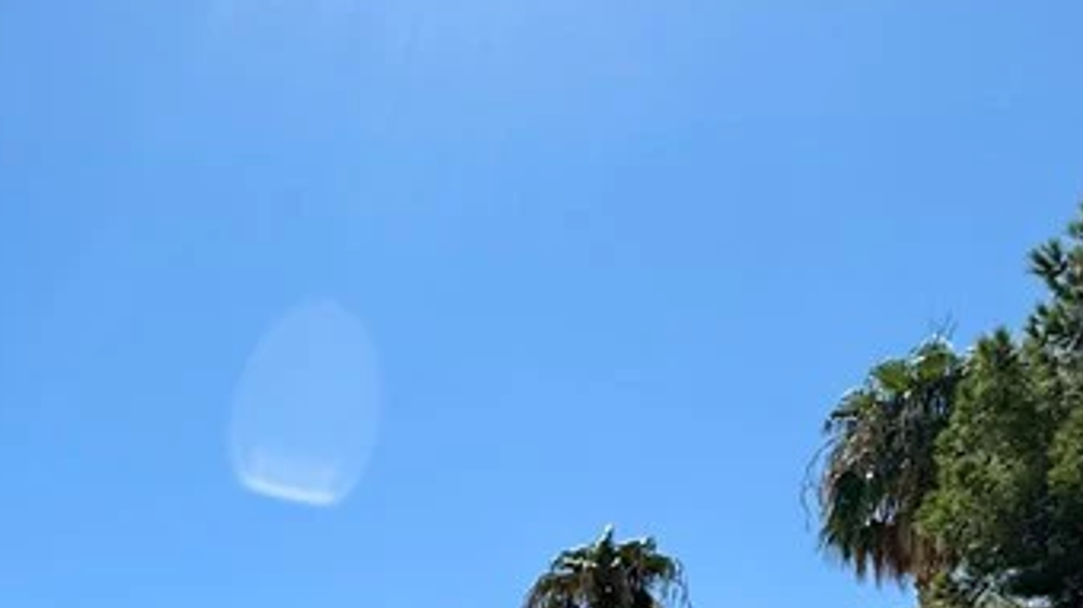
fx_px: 1321
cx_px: 182
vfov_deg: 20.8
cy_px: 980
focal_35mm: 46
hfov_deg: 42.1
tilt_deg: +0.7
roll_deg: -1.8
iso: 50
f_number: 2.2
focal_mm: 2.22
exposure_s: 1/2208
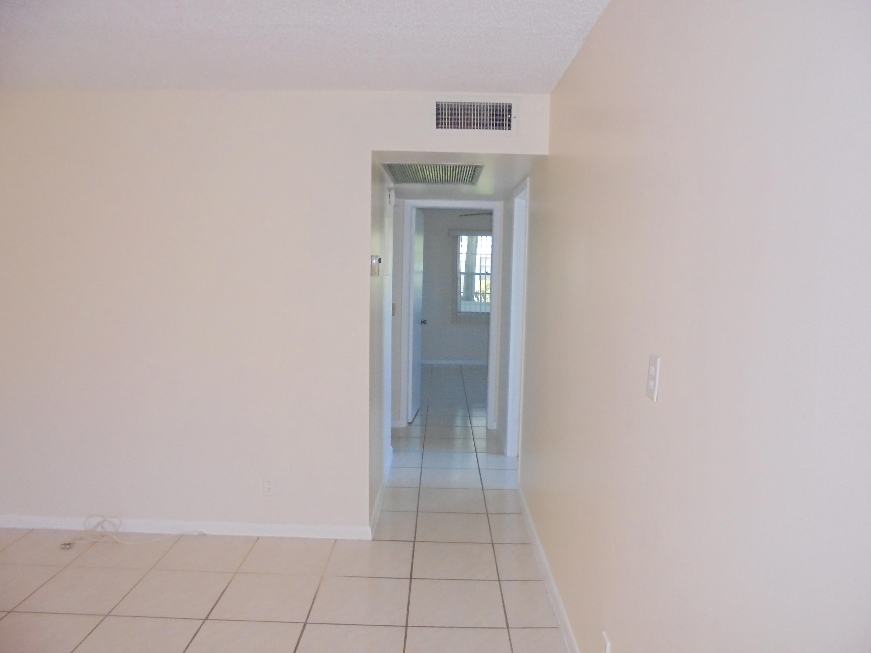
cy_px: 326
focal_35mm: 26
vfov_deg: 53.1
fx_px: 654
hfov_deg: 67.3
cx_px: 436
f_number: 3.5
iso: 400
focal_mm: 4.6
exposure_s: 1/30
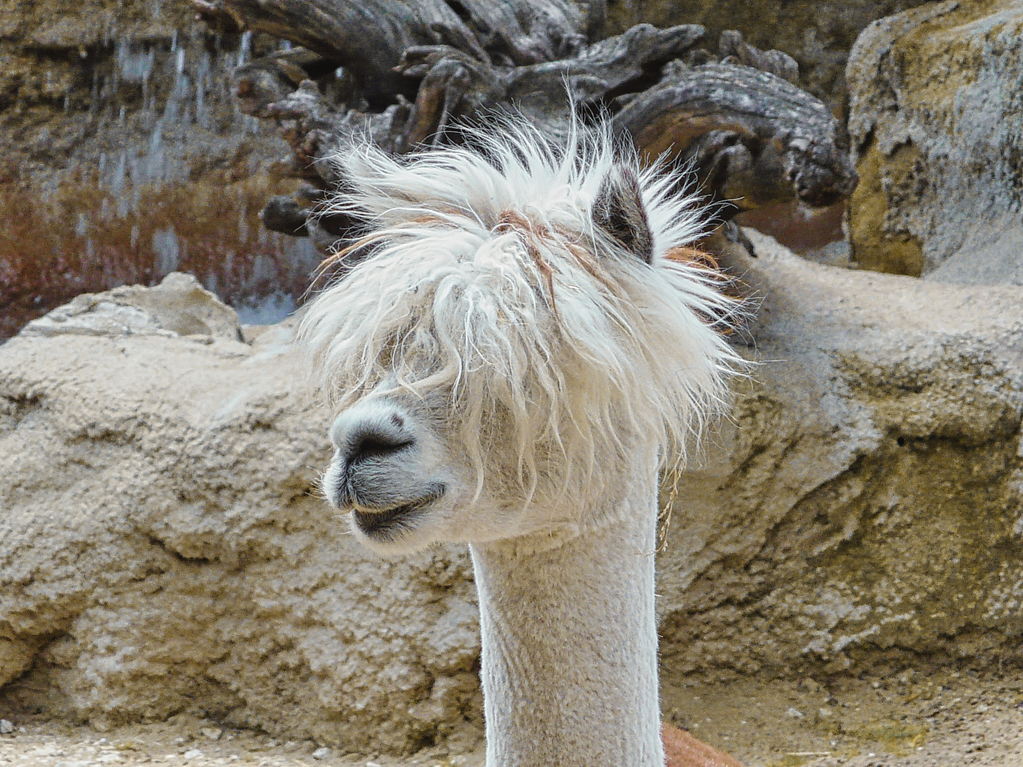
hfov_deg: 4.4
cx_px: 512
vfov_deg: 3.3
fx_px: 13387
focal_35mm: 453
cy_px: 384
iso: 100
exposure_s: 1/250
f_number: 5.6
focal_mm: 46.7
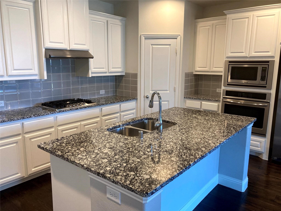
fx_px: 227
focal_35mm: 28
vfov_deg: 49.7
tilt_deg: -10.9
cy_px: 106
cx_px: 140
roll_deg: -0.2
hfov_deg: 63.4
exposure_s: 1/60
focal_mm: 3.99
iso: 80
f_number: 1.8
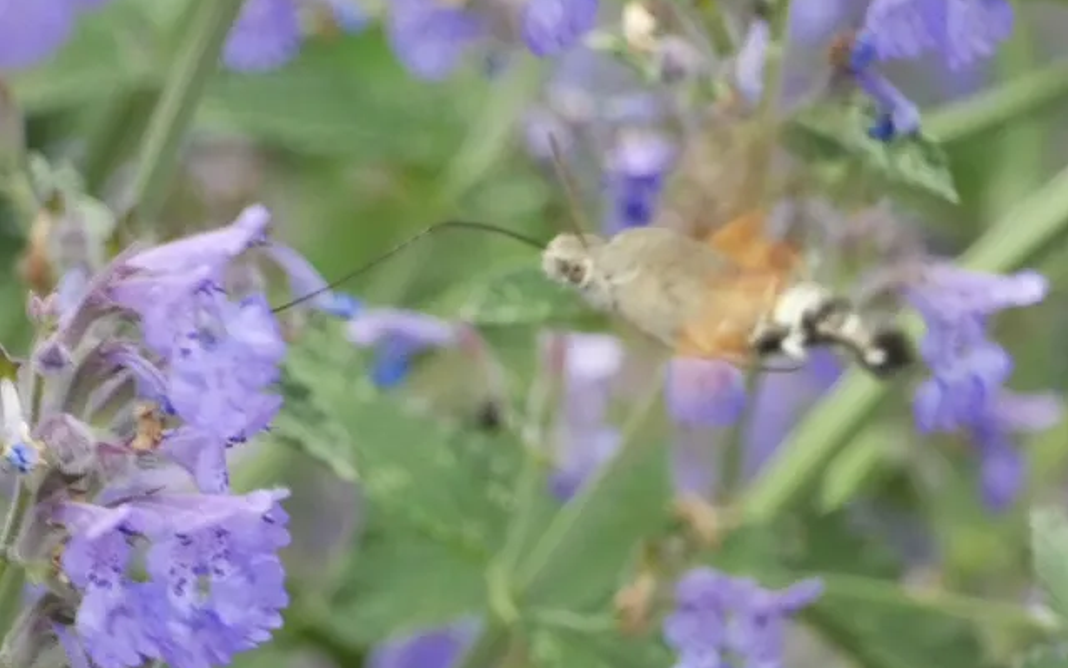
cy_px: 355
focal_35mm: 483
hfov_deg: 4.3
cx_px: 534
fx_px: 14061
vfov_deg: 2.7
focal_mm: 81.4
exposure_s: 1/100
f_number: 5.6
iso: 640
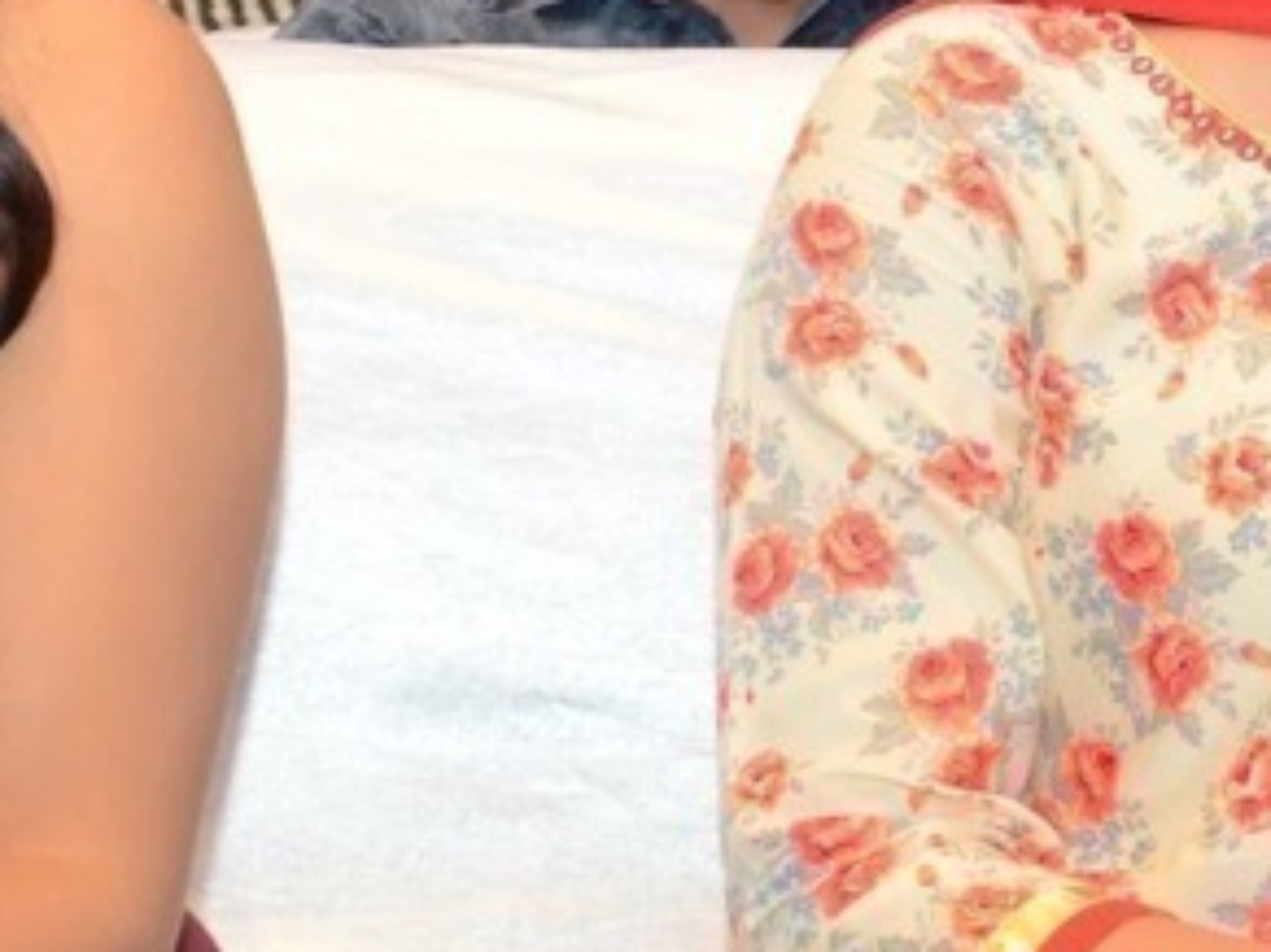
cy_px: 194
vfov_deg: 7.9
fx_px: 6900
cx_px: 616
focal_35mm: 188
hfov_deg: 10.5
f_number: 5
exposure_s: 1/80
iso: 2000
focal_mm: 38
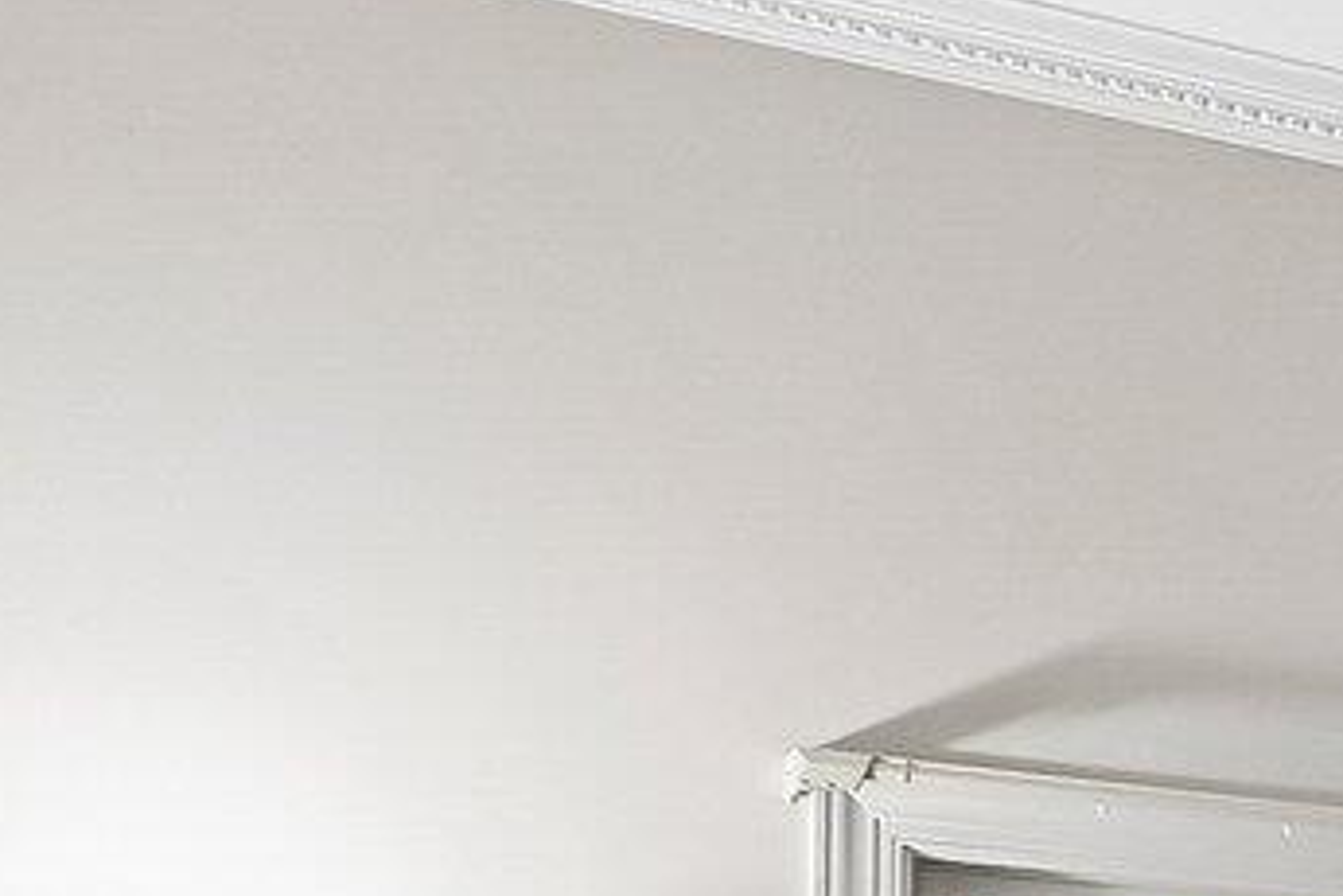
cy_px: 1486
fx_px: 3320
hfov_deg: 13.7
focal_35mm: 89
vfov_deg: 14.0
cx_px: 3461
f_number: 8
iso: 400
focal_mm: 10
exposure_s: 1/1.67
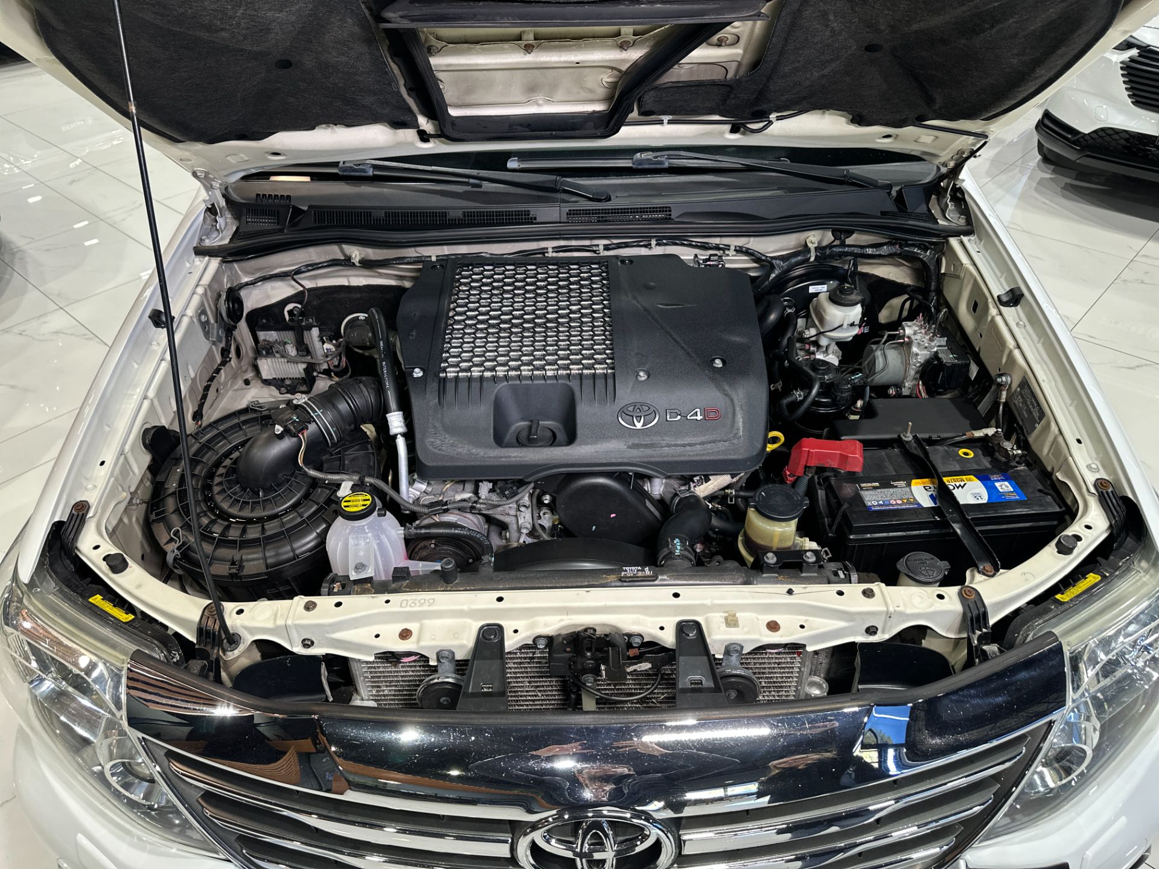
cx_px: 580
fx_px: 804
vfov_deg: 56.8
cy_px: 434
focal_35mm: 24
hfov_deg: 71.6
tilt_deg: -38.7
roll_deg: +2.5
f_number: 1.78
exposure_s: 1/60
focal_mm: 6.86
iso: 160
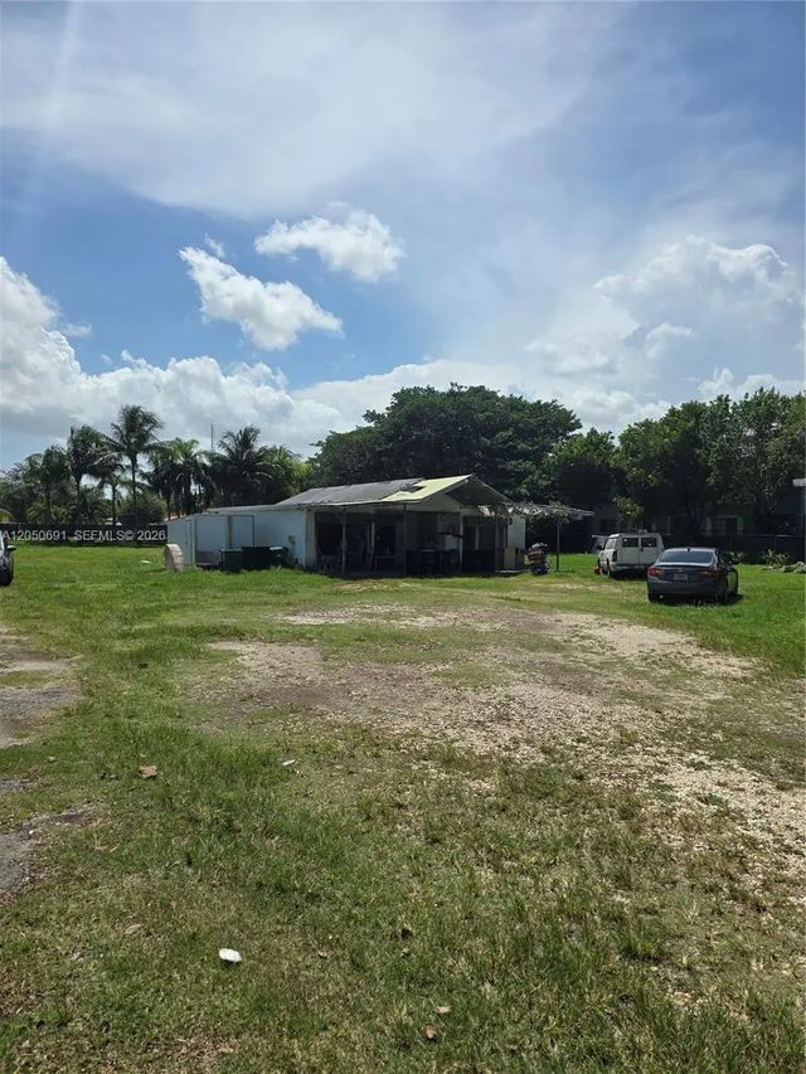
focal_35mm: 23
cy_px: 537
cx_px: 403
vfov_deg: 73.9
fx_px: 714
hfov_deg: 58.9
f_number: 1.7
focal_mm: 6.3
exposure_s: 1/1728
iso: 12
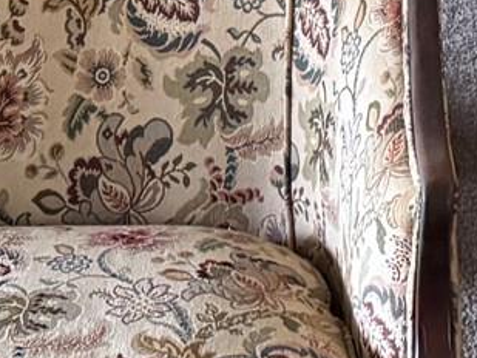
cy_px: -714
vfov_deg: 8.0
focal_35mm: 159
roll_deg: +0.4
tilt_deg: -3.7
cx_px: 634
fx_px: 2192
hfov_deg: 12.0
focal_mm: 6.76
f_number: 1.78
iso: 800
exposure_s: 1/43
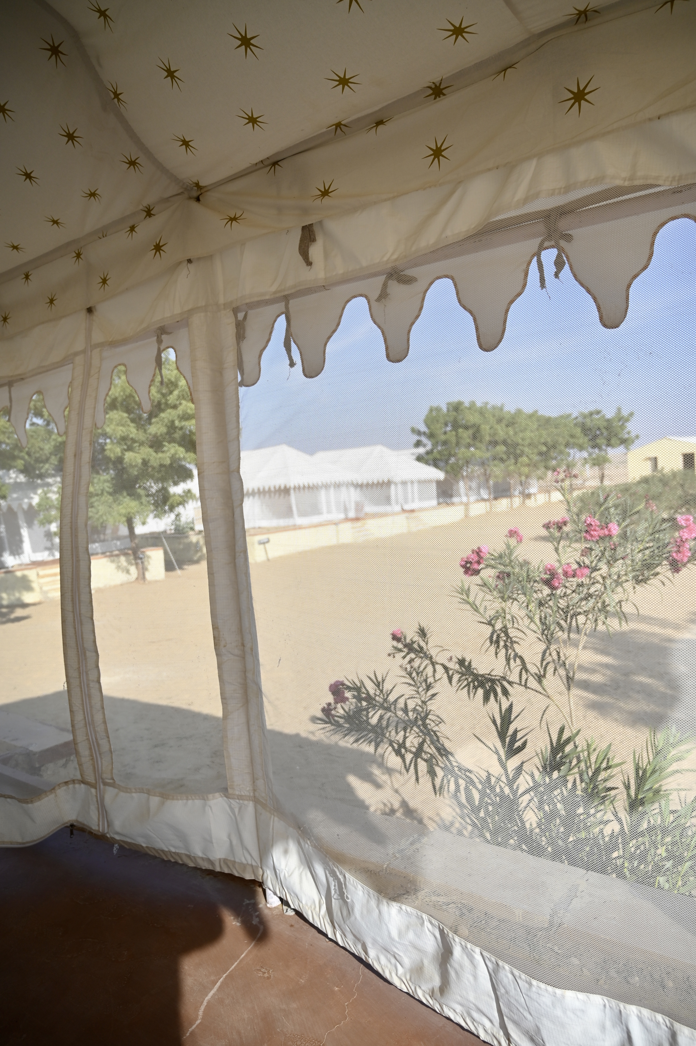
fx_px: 697
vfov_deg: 73.8
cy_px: 523
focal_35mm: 24
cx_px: 348
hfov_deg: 53.1
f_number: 4
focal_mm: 24
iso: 320
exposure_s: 1/1600
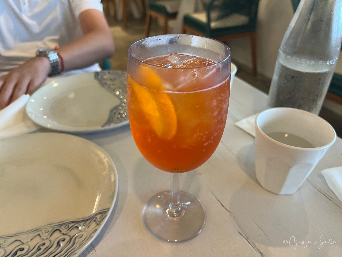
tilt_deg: -34.3
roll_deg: +1.6
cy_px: 128
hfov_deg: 67.3
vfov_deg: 53.1
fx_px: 257
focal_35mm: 26
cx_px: 171
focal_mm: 5.7
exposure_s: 1/50
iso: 250
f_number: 1.5
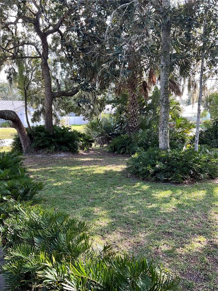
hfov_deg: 48.2
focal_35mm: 29
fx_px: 244
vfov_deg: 61.7
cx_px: 109
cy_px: 146
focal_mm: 3
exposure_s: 1/120
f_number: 1.8
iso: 25
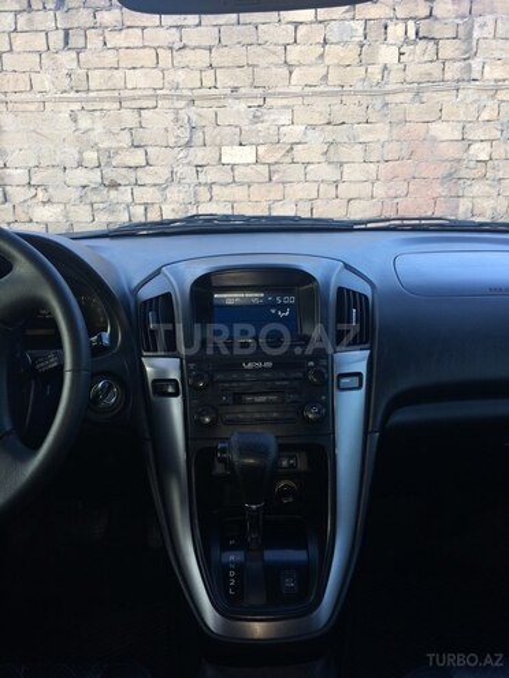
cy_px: 339
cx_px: 254
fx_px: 569
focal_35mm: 29
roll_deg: +0.7
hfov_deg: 48.2
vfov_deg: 61.7
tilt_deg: -17.5
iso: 32
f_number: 2.2
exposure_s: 1/60
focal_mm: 4.15
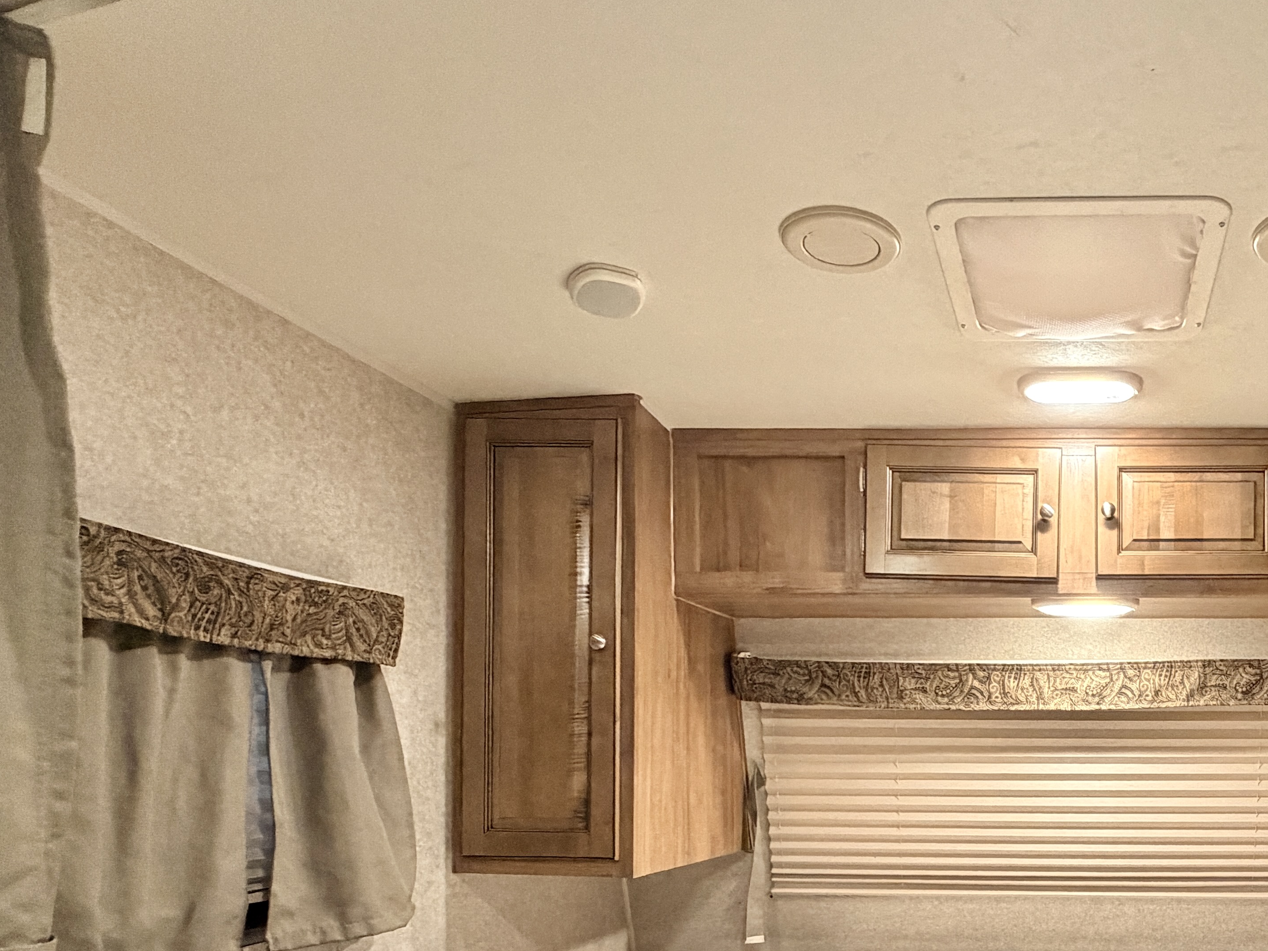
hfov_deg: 56.8
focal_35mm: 28
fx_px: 1026
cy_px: 771
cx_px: 1081
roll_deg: +1.2
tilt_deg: -2.8
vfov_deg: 46.9
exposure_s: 1/60
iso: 500
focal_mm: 2.22
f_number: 2.2
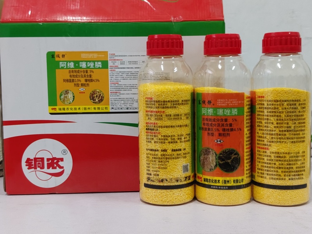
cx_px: 156
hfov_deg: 37.5
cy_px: 117
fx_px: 460
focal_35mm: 51
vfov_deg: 28.6
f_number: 1.88
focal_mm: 4.84
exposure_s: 1/33.3
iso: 1049
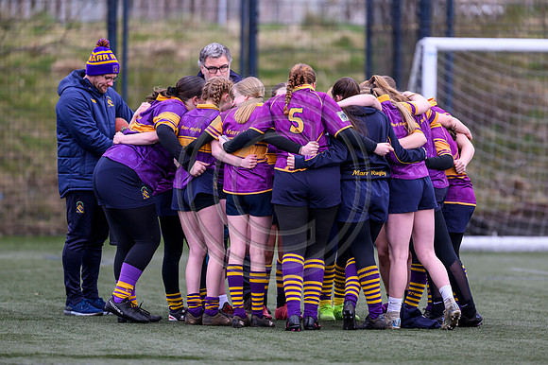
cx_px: 299
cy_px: 195
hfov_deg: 4.5
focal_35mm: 462
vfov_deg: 3.0
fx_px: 7029
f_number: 3.2
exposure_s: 1/1600
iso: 500
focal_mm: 400
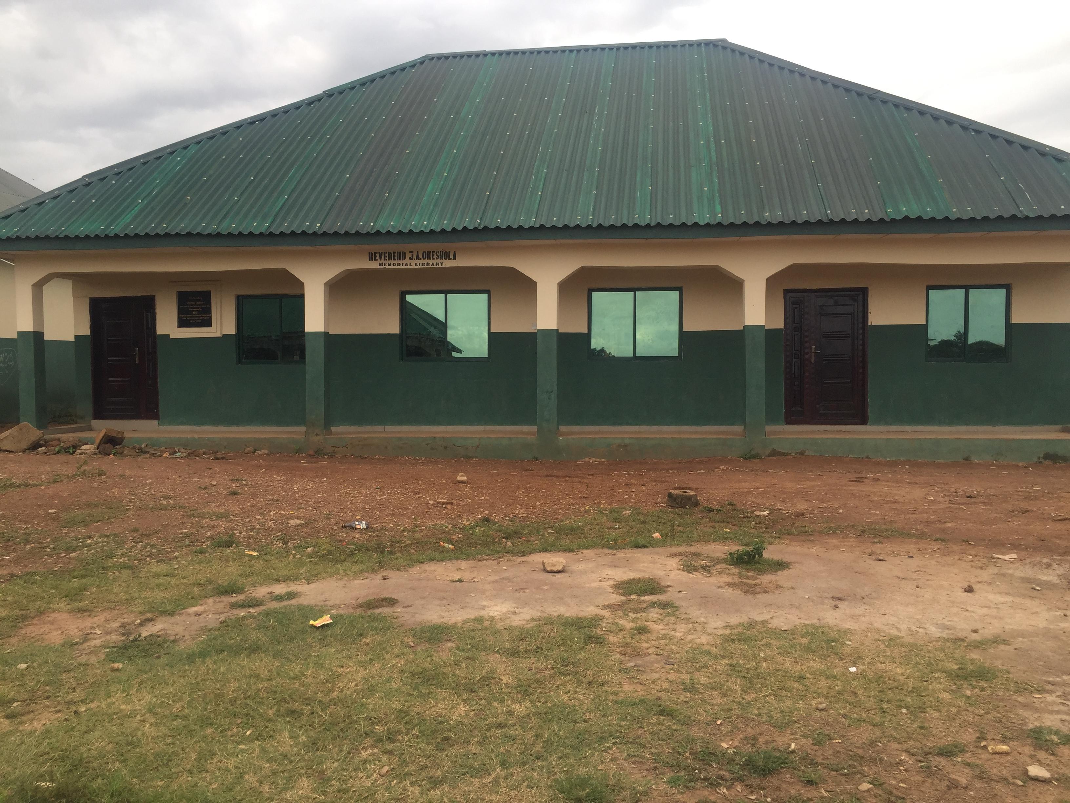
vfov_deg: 48.2
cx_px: 535
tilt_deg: +0.7
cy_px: 402
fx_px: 896
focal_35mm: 29
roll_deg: -0.6
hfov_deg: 61.7
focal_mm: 4.15
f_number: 2.2
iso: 32
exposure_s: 1/682
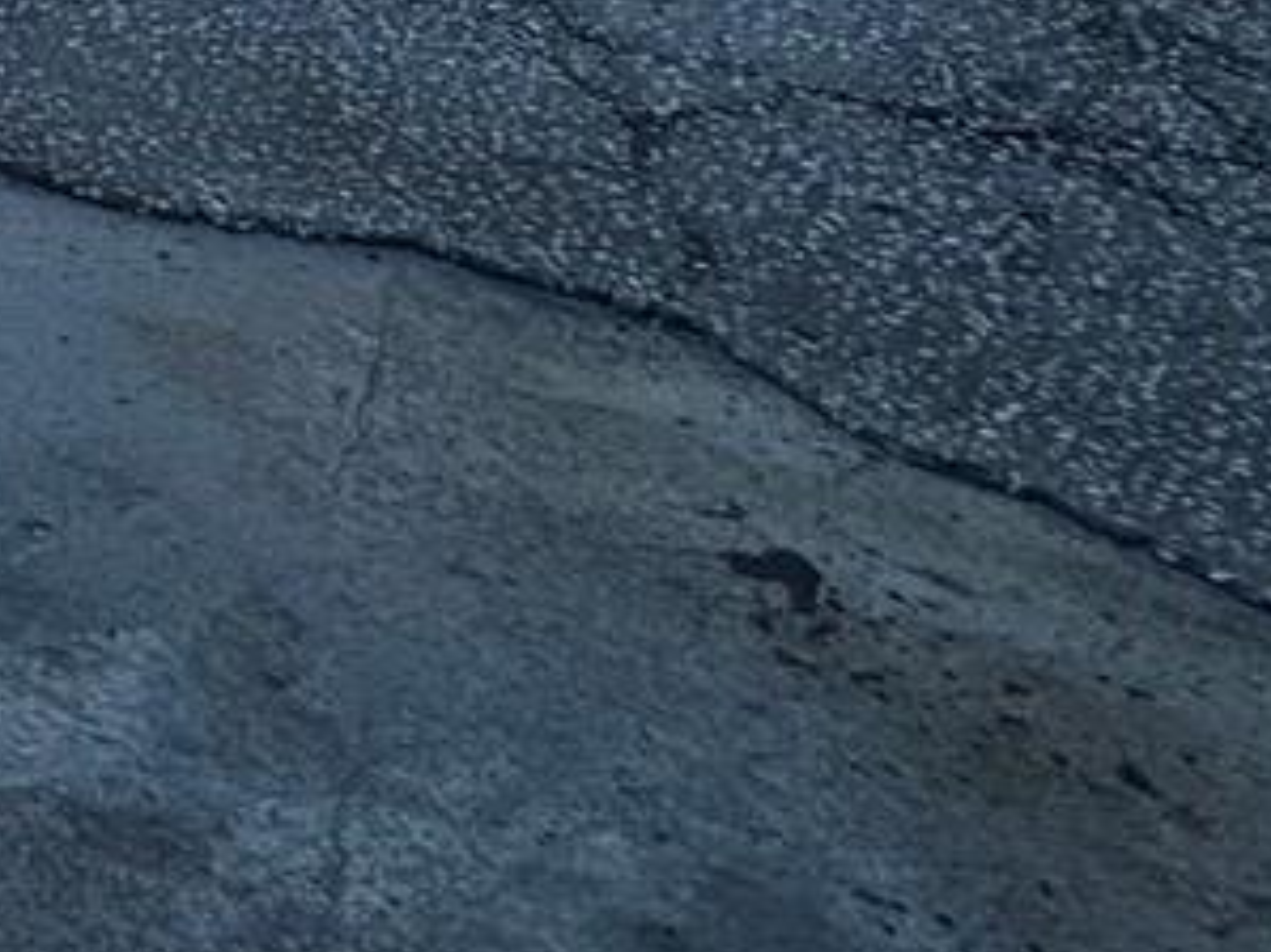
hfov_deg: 15.7
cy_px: -752
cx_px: -1666
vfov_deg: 16.5
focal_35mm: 75
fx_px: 2753
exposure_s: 1/1789
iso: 50
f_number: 2.2
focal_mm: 2.22
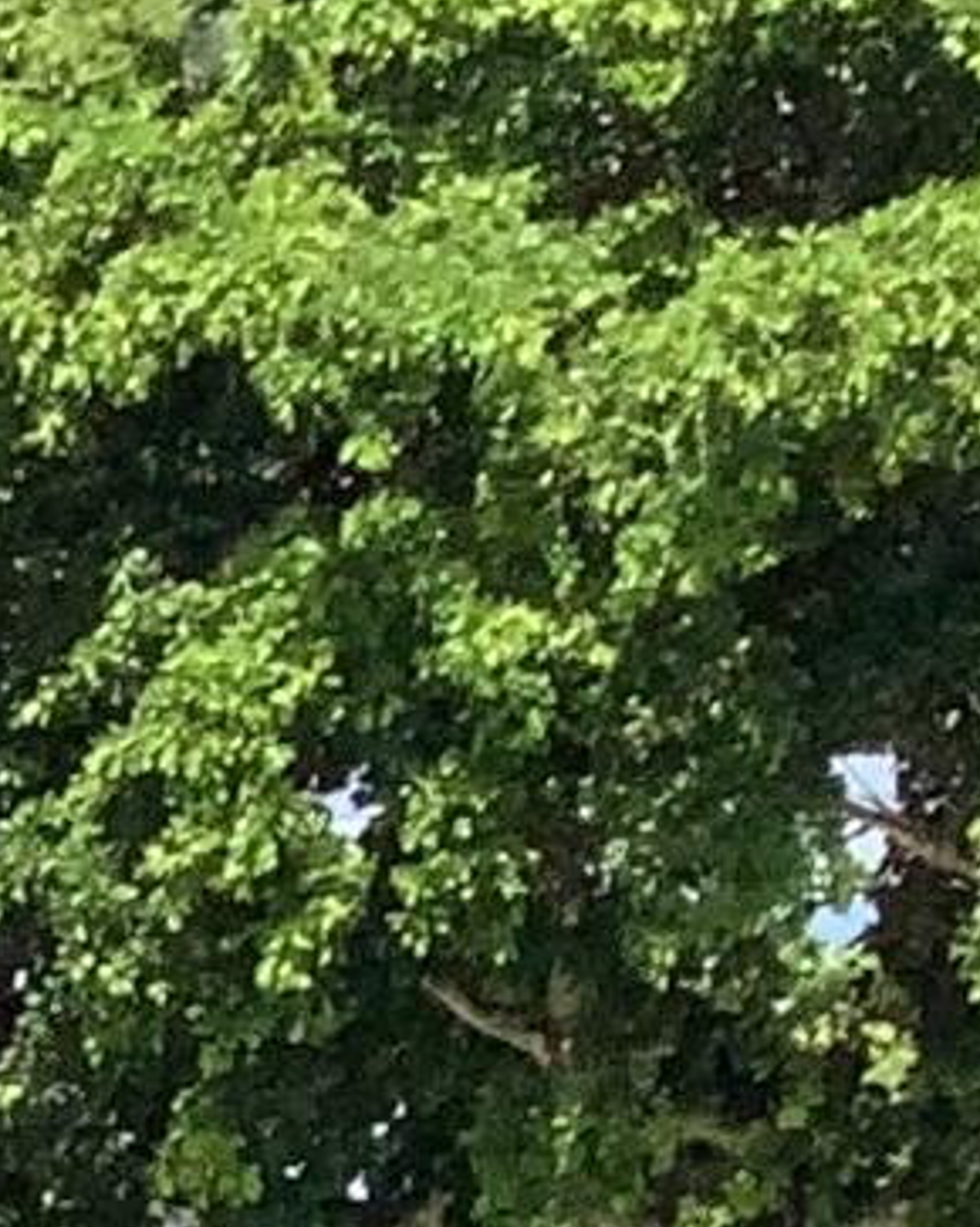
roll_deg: +1.3
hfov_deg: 5.1
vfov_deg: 7.1
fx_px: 9071
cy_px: 3353
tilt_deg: -7.9
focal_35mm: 250
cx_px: -3599
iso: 25
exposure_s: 1/1253
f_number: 2.4
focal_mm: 3.3
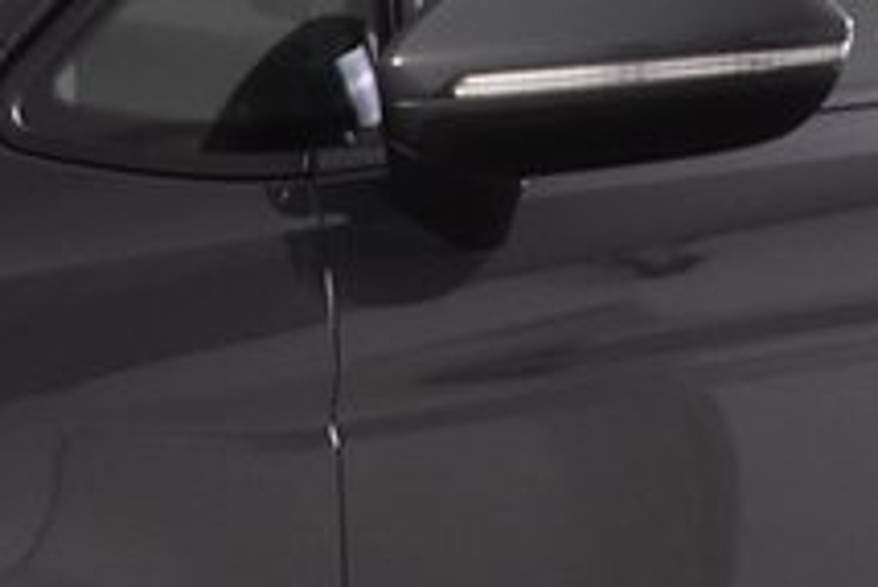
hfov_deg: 10.2
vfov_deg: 6.9
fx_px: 4808
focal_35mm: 197
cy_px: 700
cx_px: -234
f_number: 4.5
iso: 1600
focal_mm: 22
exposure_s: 1/80
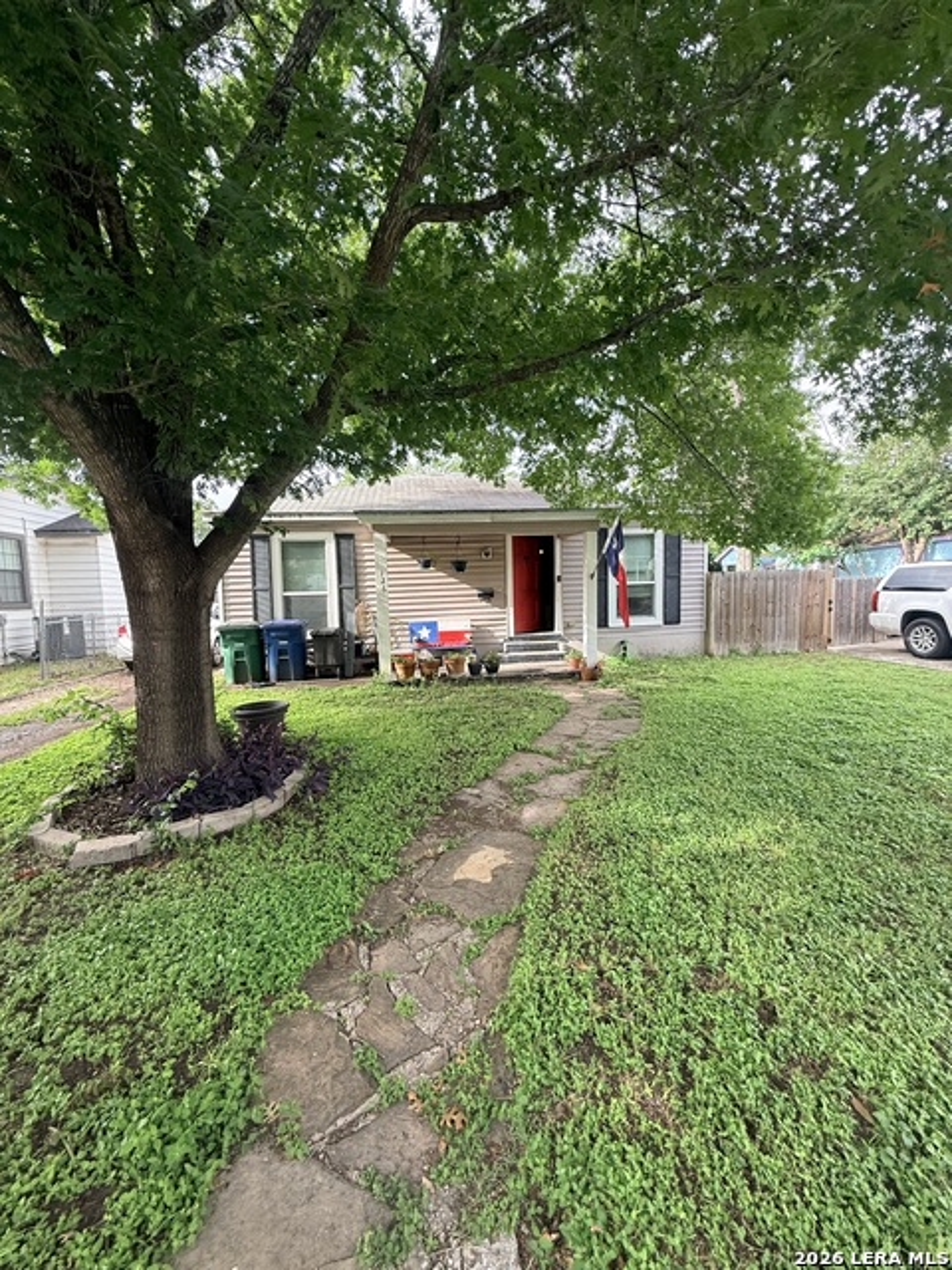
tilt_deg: -4.2
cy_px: 635
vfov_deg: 102.1
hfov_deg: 85.7
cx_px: 476
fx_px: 513
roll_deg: -1.3
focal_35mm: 14
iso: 64
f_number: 2.2
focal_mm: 2.22
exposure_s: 1/224
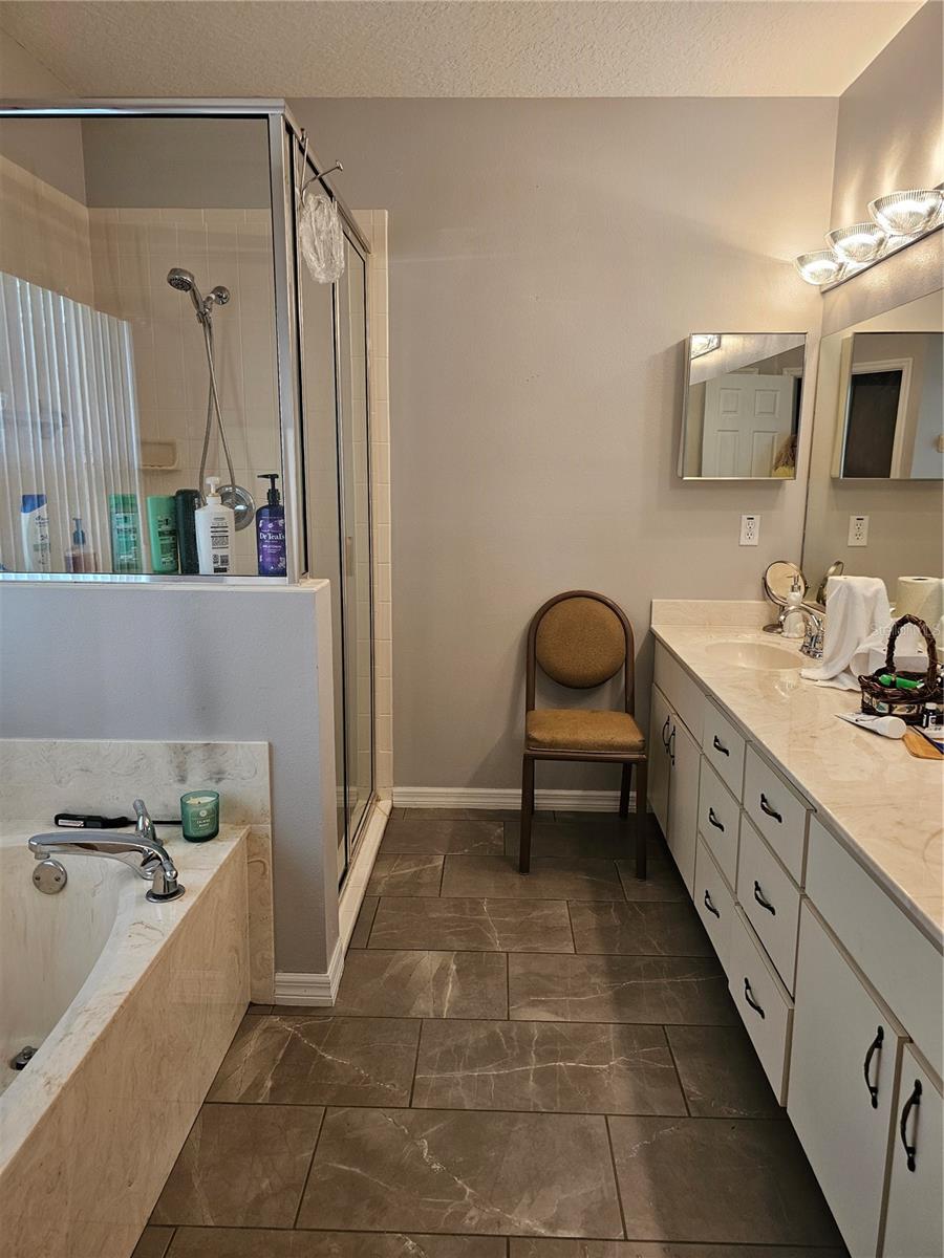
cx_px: 472
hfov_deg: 58.9
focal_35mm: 23
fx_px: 836
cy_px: 629
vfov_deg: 73.9
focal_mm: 6.3
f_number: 1.7
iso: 200
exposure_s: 1/120
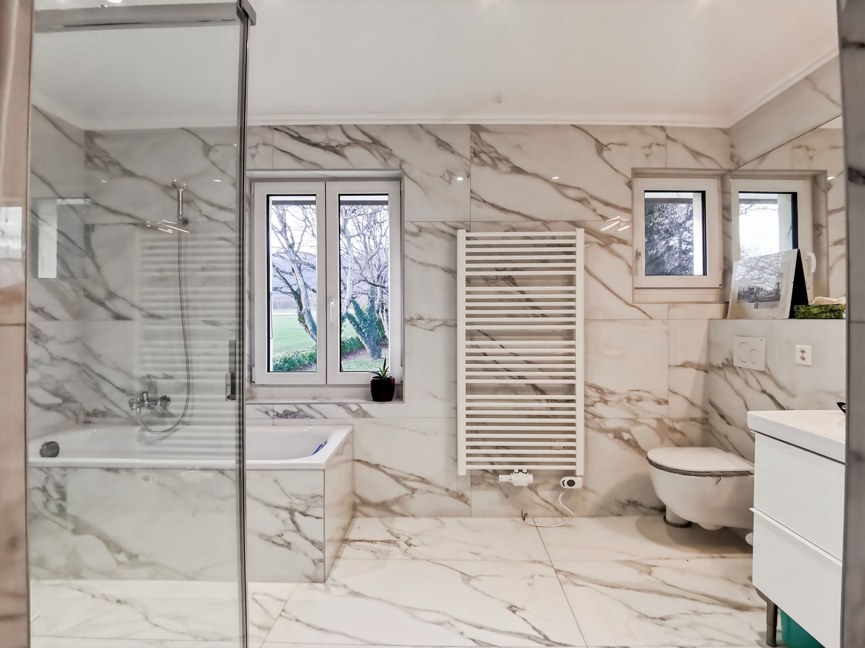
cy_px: 324
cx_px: 432
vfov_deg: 74.7
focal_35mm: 17
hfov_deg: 91.0
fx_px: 425
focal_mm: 2.26
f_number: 2.2
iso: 160
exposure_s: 1/100
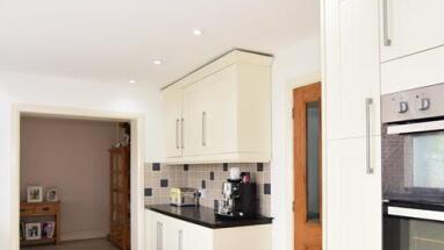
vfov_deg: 42.3
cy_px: 169
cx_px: 231
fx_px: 318
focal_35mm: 27
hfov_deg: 69.8
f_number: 5
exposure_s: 1/30
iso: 200
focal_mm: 10
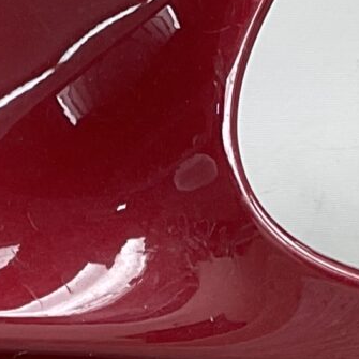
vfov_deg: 8.6
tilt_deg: -5.6
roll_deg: +2.3
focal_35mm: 196
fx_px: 2300
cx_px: 245
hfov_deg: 8.9
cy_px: 595
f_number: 1.8
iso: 16
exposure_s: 1/115
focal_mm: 3
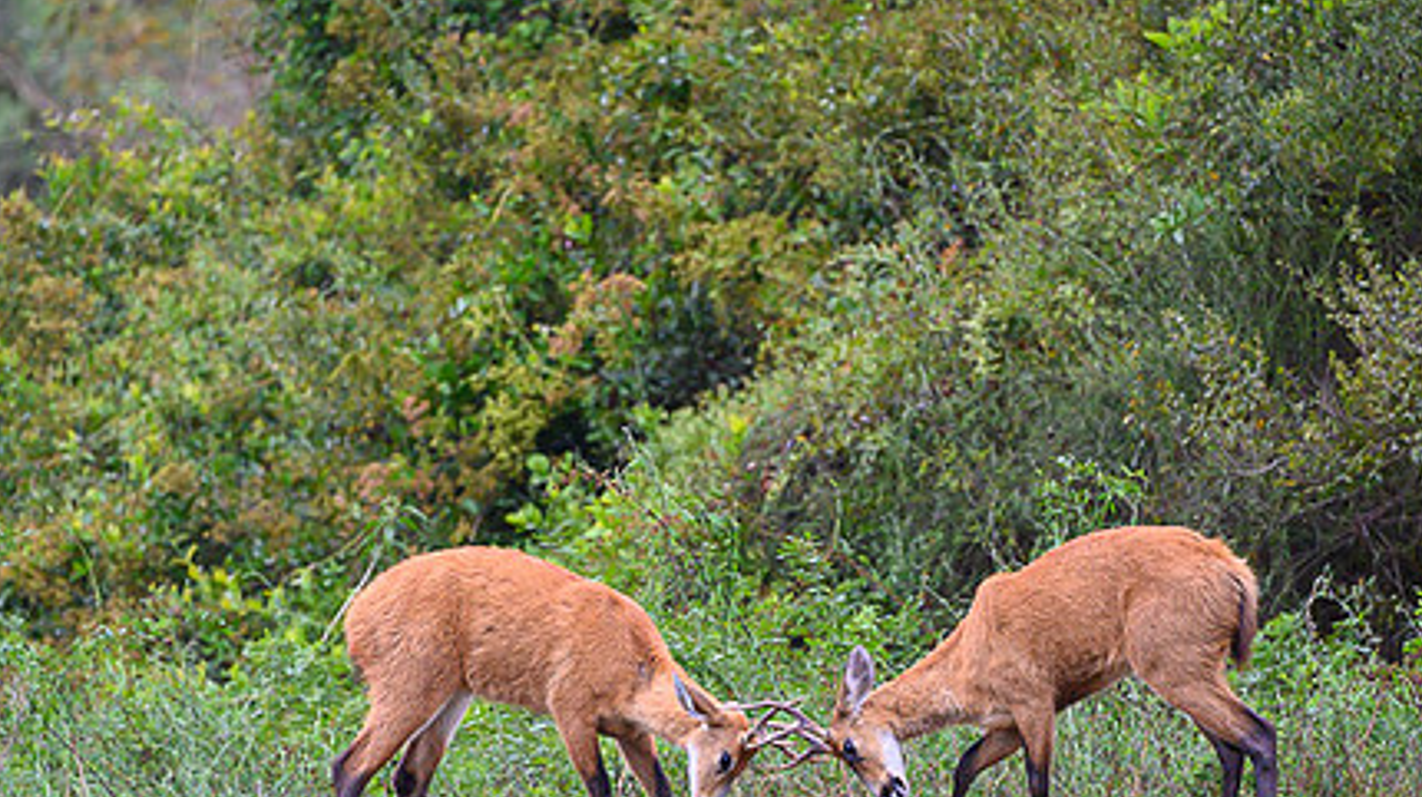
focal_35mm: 570
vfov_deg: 2.1
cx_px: 740
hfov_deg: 3.8
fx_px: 21474
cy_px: 629
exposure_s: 1/800
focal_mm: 340
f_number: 4
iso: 2000
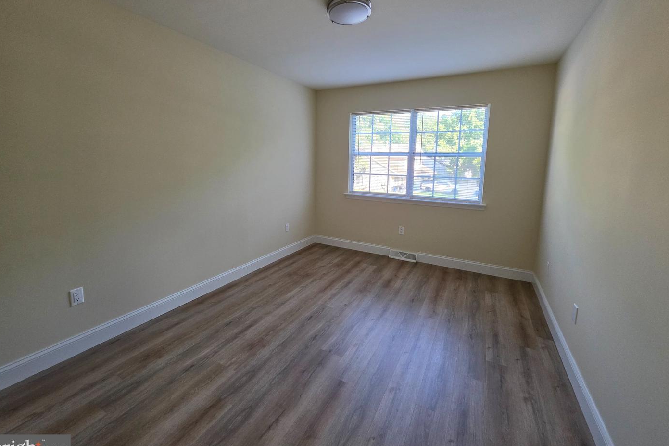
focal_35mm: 14
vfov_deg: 81.0
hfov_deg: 104.3
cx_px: 332
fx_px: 260
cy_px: 203
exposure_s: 1/120
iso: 200
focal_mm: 2.2
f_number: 1.9
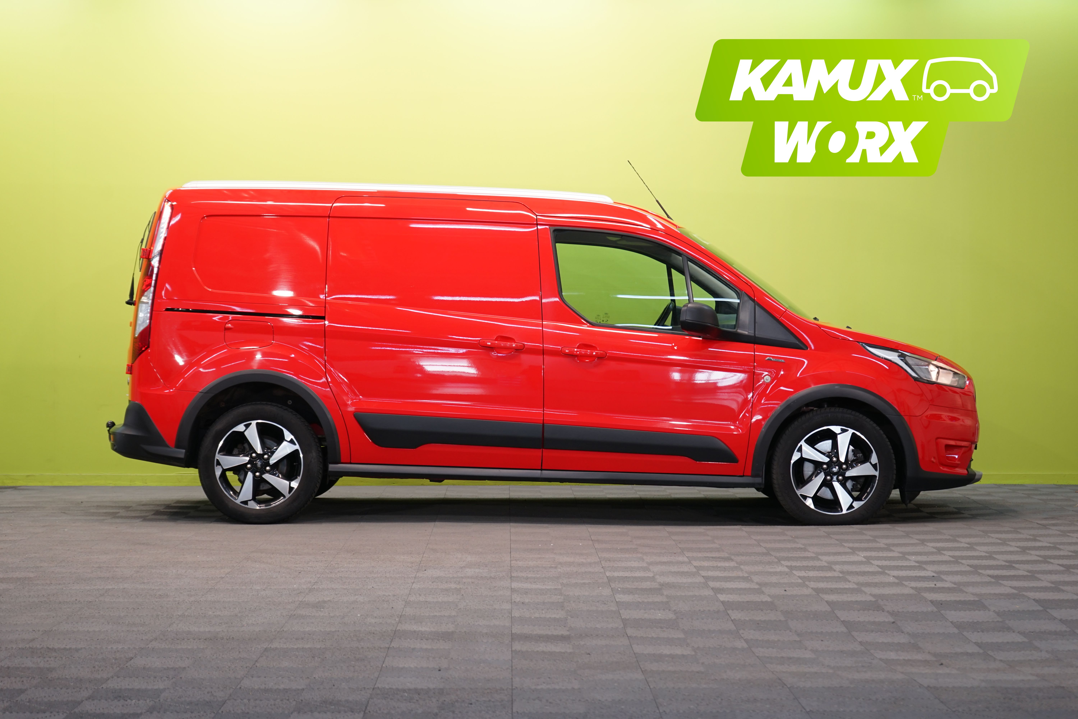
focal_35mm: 70
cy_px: 360
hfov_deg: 28.8
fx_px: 2096
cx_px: 539
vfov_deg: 19.5
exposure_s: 1/25
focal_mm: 70
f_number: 5.6
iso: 400
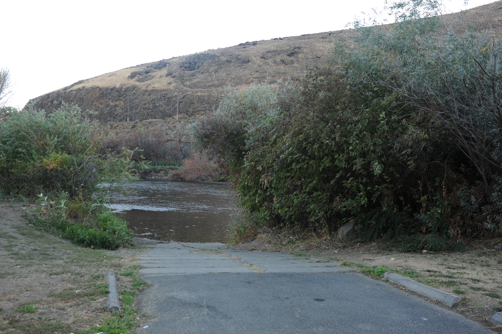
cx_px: 251
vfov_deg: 37.8
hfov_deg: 54.5
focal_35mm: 35
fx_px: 488
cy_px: 167
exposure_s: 1/80
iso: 200
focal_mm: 35
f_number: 5.6
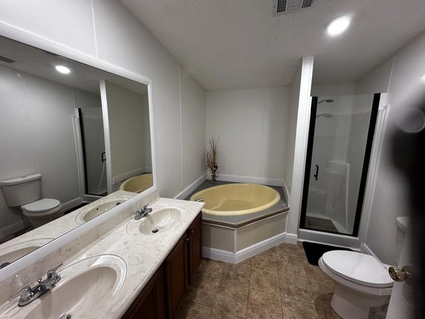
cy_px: 160
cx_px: 212
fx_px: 172
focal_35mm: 14
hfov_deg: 102.1
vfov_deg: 85.7
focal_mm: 2.22
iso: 200
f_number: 2.2
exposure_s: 1/120
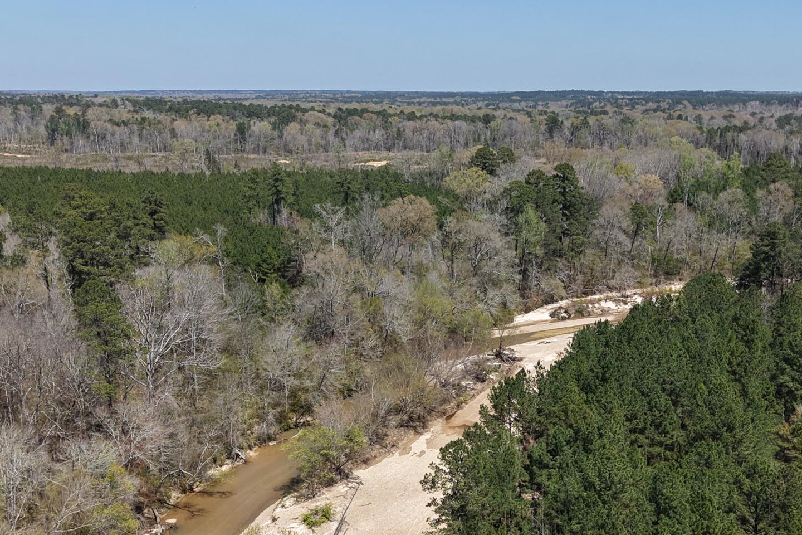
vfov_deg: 25.7
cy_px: 389
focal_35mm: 52
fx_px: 1158
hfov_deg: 37.8
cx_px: 536
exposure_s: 1/400
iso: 130
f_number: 1.8
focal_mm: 8.67
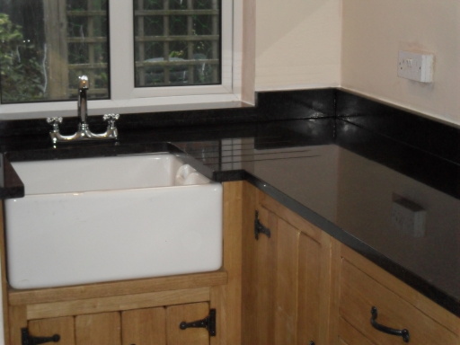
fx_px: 1023
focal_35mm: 77
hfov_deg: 25.3
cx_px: 230
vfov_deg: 19.1
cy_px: 172
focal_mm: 13.6
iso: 320
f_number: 5
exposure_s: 1/60
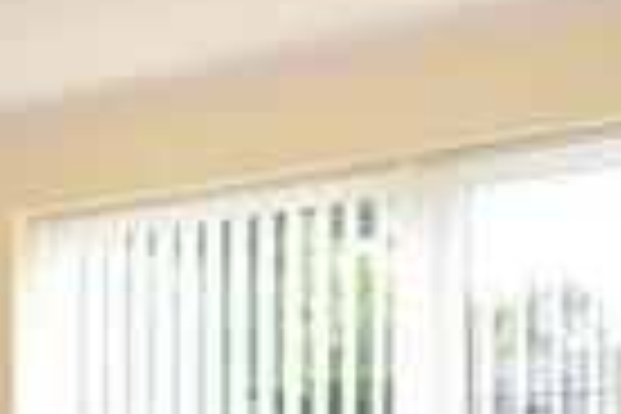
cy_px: 479
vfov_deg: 18.3
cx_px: -261
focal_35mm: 71
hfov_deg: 23.7
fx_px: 1225
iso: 200
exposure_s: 1/40
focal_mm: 10
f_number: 5
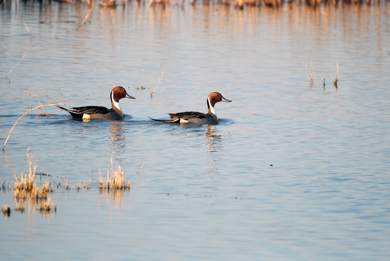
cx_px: 195
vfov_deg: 1.8
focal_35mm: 750
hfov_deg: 2.7
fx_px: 8135
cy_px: 130
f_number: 5.6
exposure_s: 1/1600
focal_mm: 500
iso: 640
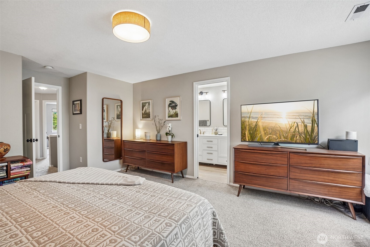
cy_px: 124
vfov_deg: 73.7
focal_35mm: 16
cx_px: 185
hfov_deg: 96.7
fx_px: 164
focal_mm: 16
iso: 400
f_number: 8
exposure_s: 1/10
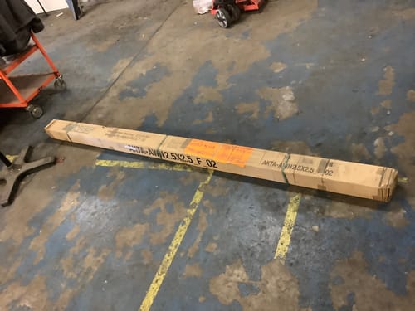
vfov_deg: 45.4
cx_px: 208
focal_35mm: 31
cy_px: 156
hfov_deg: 58.4
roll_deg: +27.0
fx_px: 372
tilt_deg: -39.2
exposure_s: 1/25
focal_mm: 3.3
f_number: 2.4
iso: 800
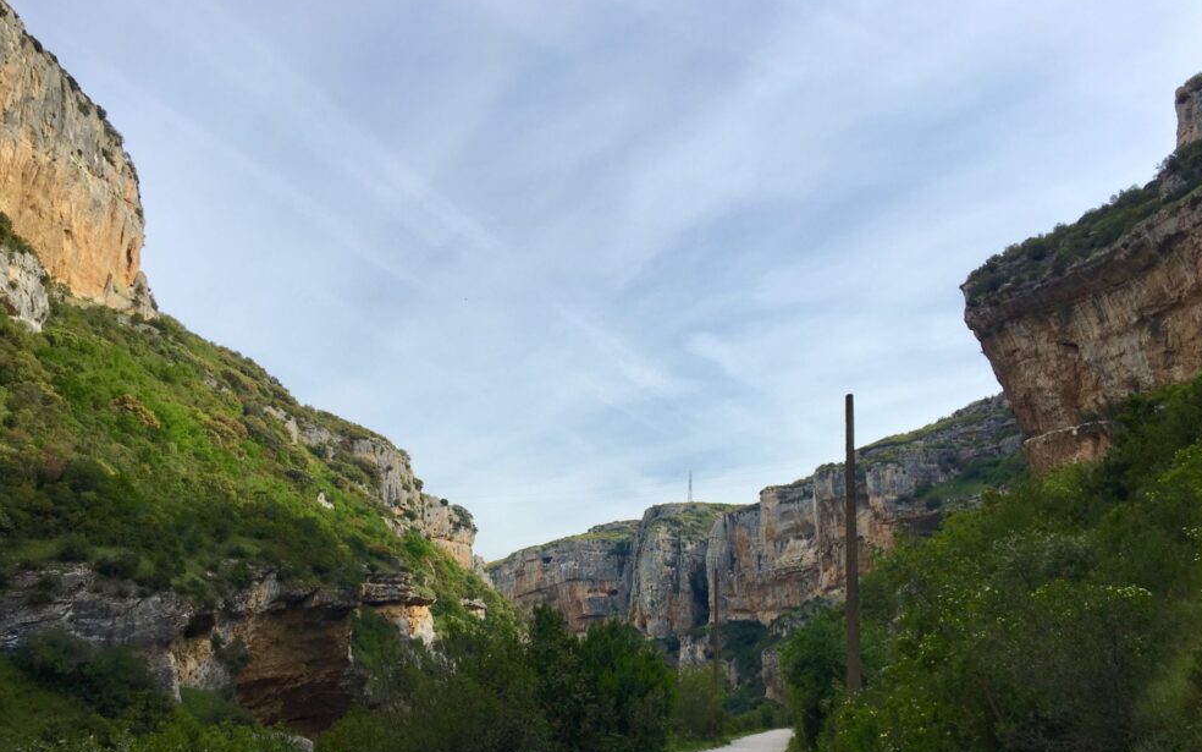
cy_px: 444
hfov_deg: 59.7
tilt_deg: +15.3
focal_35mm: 32
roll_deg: -2.6
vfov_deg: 39.3
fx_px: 1048
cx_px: 605
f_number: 2.2
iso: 25
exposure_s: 1/1479
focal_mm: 4.15
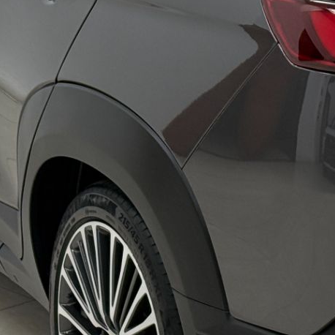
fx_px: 1949
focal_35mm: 178
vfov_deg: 9.8
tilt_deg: -12.2
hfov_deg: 9.7
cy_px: 54
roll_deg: +0.4
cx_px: 385
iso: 125
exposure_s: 1/120
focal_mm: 6.76
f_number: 1.78
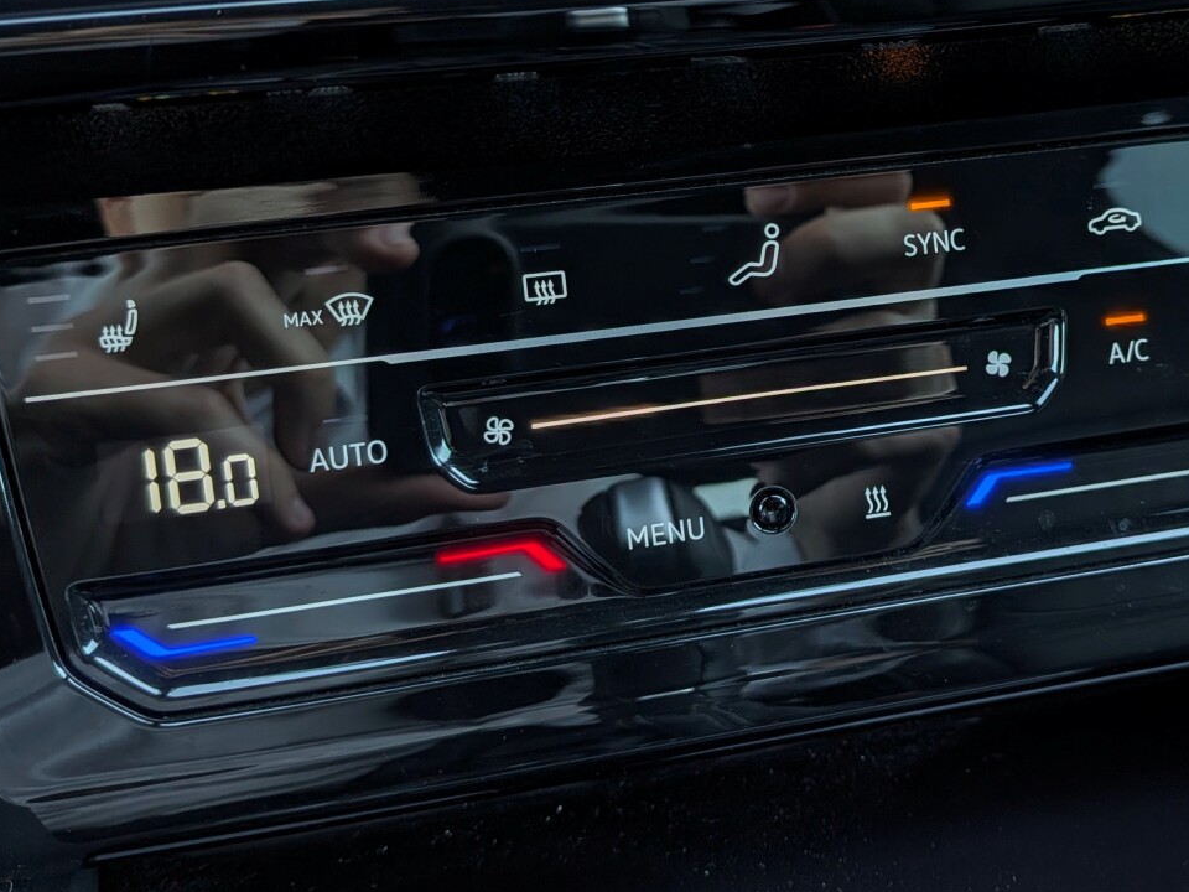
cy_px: 330
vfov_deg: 35.7
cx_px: 744
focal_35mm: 40
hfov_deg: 46.4
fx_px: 1374
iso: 32
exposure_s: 1/407
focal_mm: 4.53
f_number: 1.7
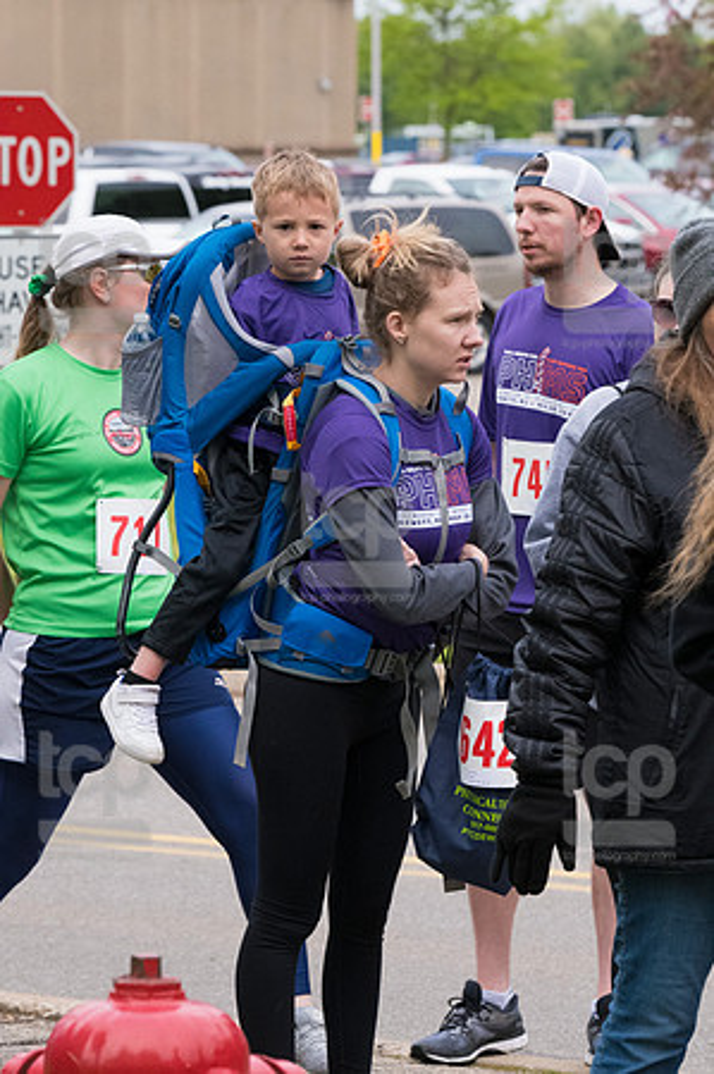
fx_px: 6023
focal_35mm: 202
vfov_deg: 10.2
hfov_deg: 6.8
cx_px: 357
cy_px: 537
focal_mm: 135
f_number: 7.1
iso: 3200
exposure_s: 1/1250
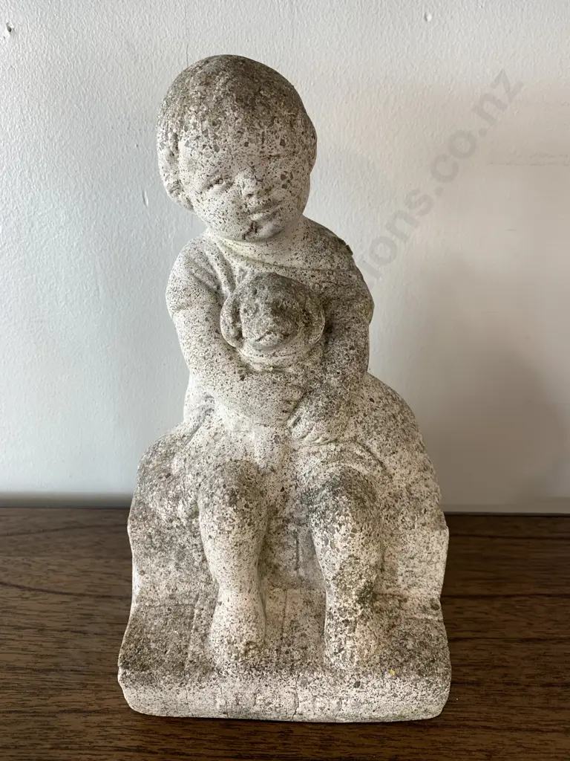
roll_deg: -0.5
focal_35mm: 26
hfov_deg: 53.1
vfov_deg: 67.3
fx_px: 571
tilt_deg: -19.6
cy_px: 380
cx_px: 285
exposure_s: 1/50
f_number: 1.8
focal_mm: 4.25
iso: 50
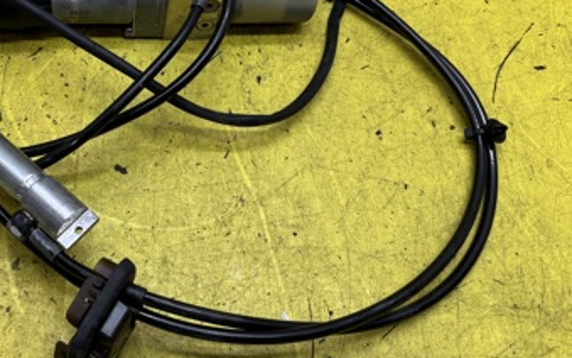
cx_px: 113
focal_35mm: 48
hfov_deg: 40.1
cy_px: 64
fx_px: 748
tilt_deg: -57.0
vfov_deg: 26.3
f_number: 1.78
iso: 50
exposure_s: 1/124
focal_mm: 6.76
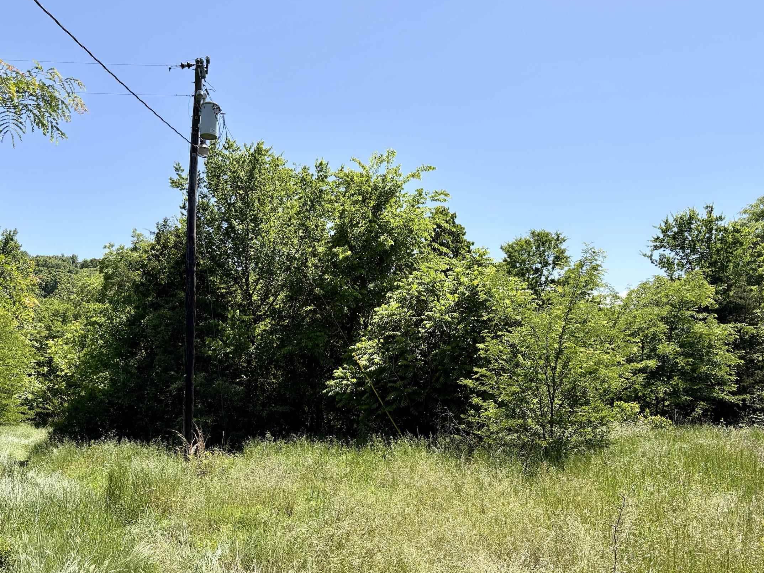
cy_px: 314
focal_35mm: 31
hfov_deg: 58.3
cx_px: 353
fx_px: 684
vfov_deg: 45.4
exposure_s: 1/2639
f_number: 1.6
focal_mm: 5.96
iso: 50
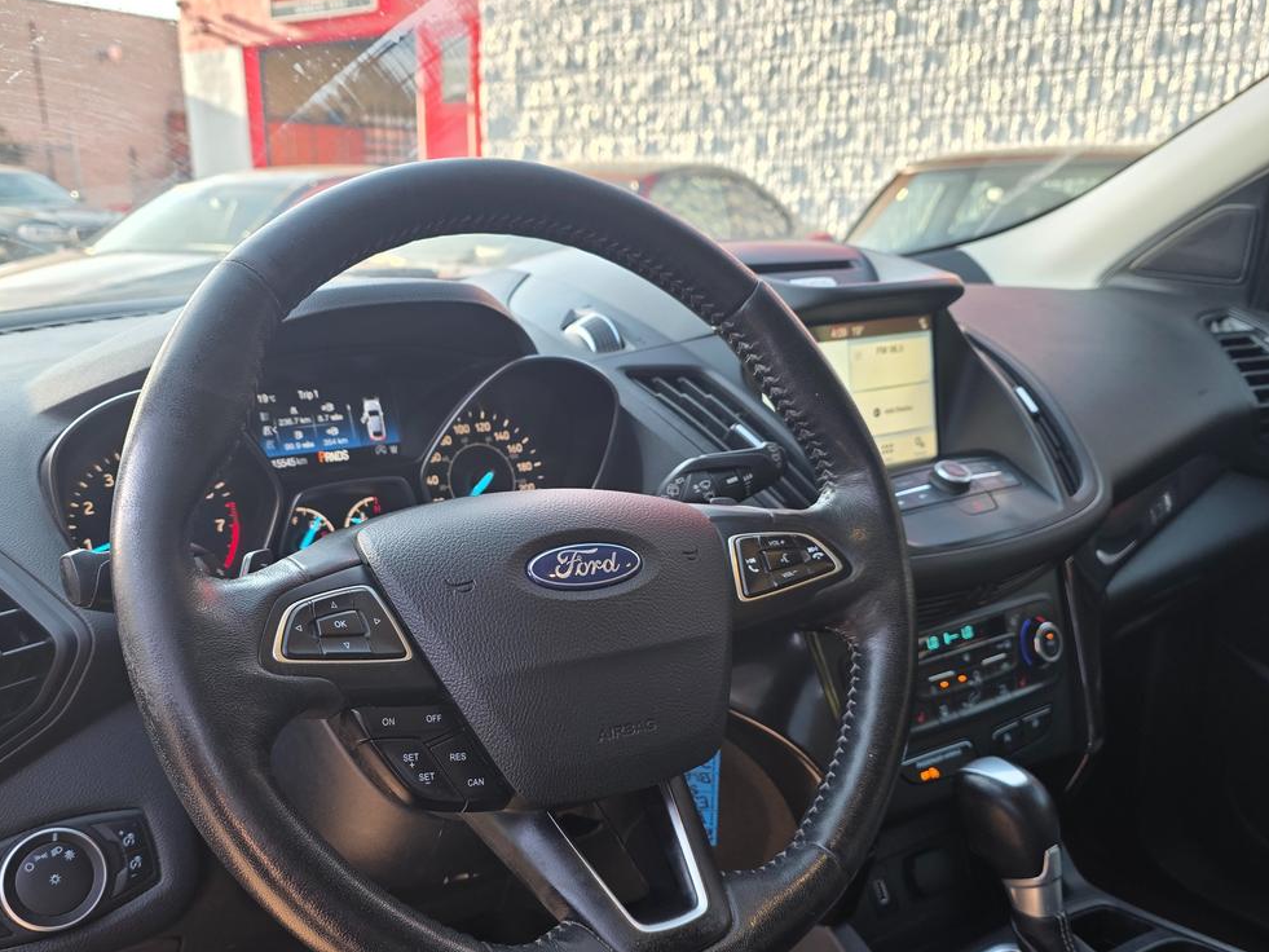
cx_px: 556
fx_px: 1100
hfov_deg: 59.8
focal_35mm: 30
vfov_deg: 46.4
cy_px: 600
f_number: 1.7
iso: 50
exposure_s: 1/120
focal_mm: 6.3
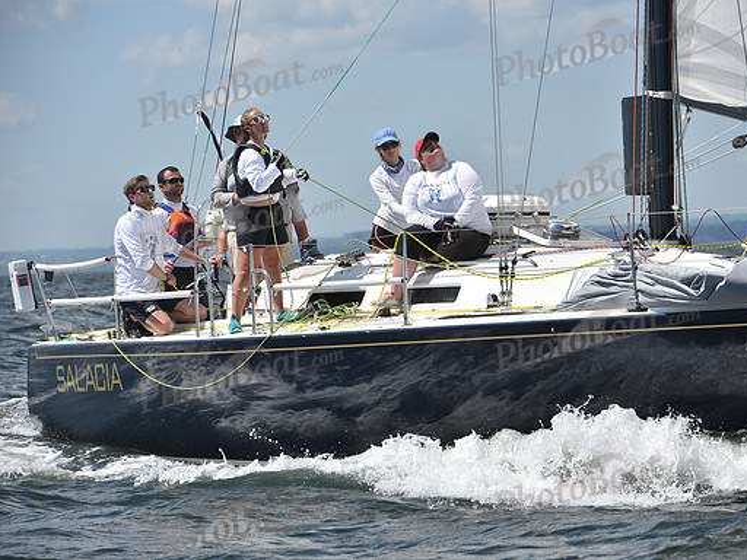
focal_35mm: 218
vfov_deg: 6.8
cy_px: 279
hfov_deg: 9.1
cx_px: 420
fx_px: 4704
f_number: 10
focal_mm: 200
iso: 320
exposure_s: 1/1250
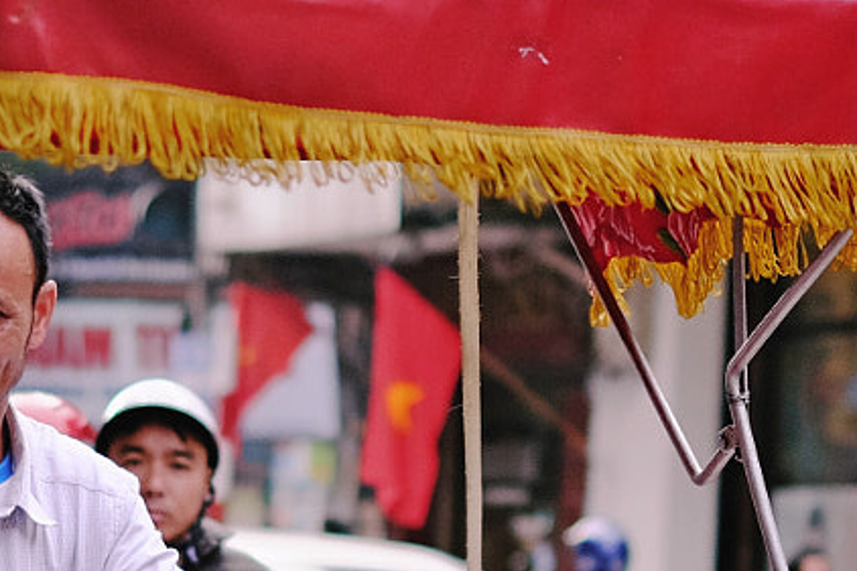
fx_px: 4783
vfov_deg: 6.8
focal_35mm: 201
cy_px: 712
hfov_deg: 10.2
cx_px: 85
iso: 400
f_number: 1.4
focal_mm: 35
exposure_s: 1/3800
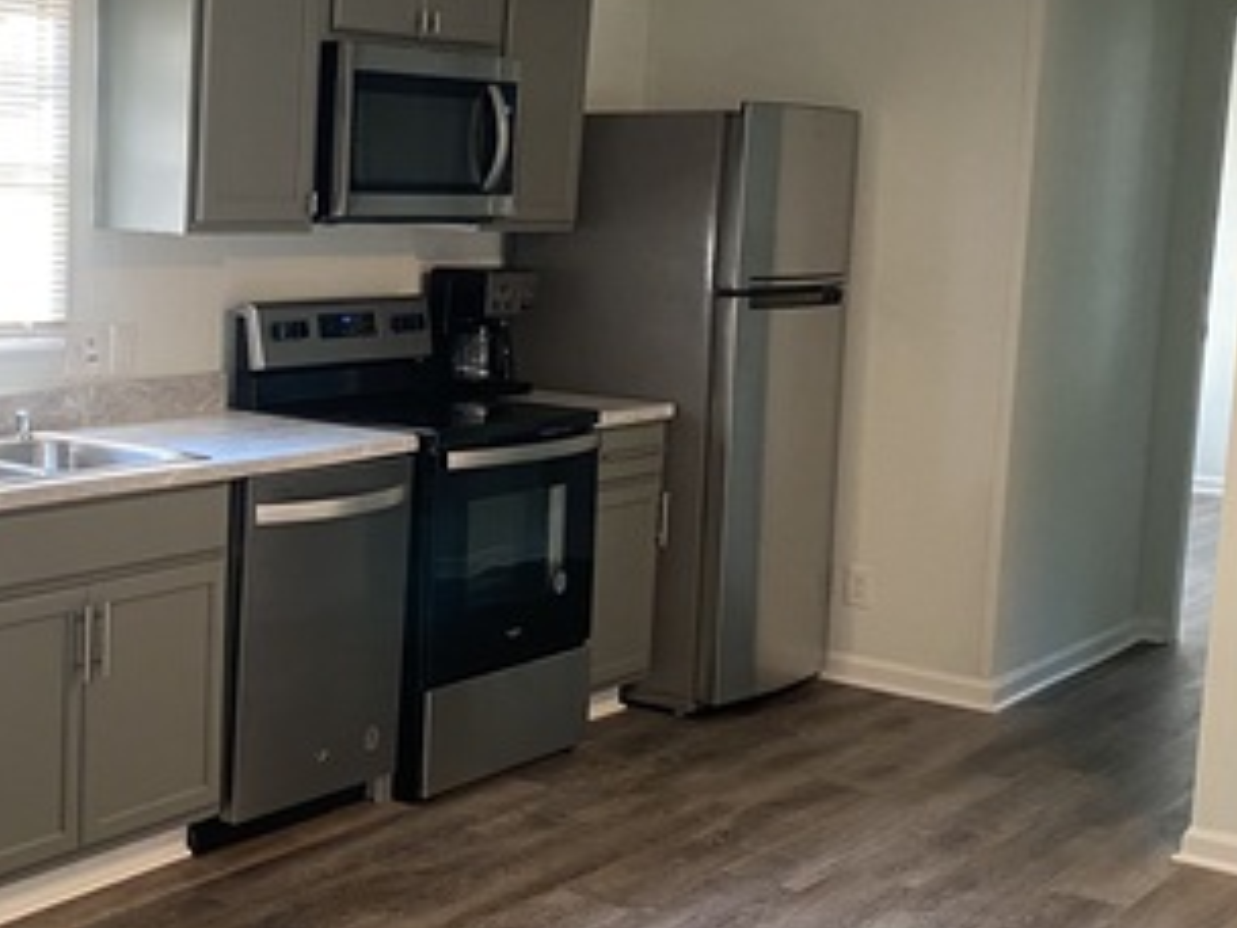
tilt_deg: -7.1
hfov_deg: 32.6
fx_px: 2037
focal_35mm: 57
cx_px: 197
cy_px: 452
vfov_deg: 25.7
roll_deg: -0.9
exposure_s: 1/60
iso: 200
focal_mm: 4.25
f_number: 1.8
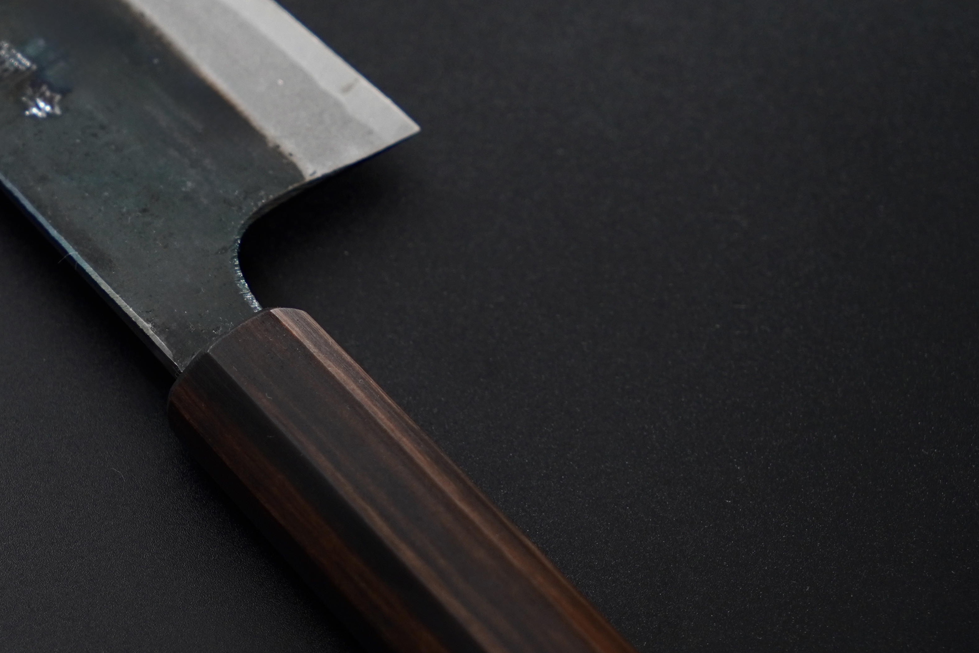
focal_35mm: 113
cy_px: 159
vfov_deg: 12.1
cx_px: 96
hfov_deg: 17.9
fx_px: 3068
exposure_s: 1/160
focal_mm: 39.3
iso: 320
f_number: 3.5
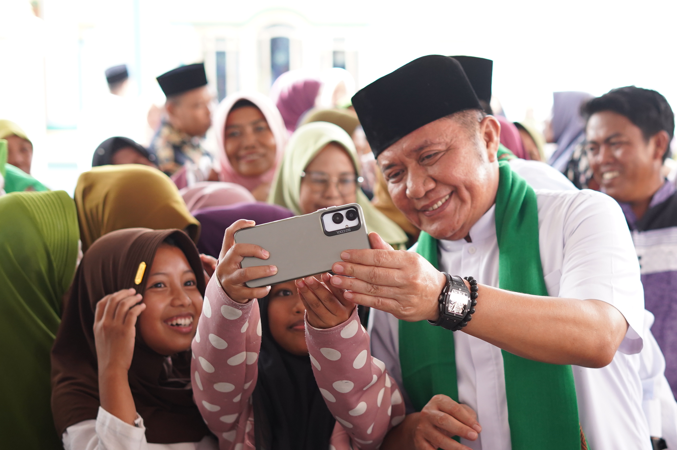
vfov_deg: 18.1
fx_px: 1409
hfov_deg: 26.8
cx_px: 456
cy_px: 316
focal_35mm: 75
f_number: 2.8
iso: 1250
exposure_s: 1/400
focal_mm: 50
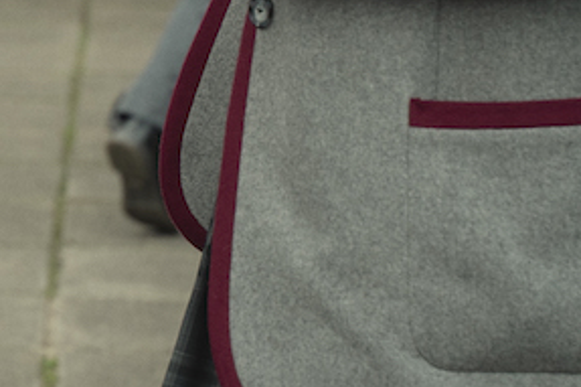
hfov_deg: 6.2
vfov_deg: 4.1
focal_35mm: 329
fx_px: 5306
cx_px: -383
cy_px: -401
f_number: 5
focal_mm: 63
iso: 320
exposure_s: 1/320
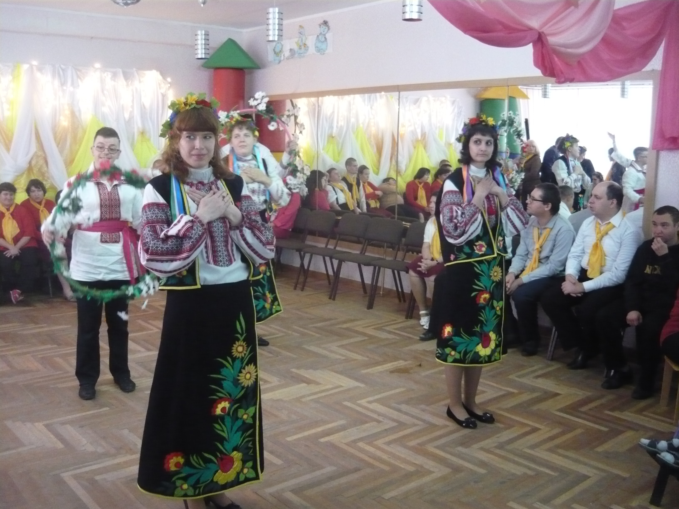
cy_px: 254
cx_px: 340
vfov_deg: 42.9
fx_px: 647
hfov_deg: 55.4
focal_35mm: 33
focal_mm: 5.5
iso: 800
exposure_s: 1/25
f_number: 2.8
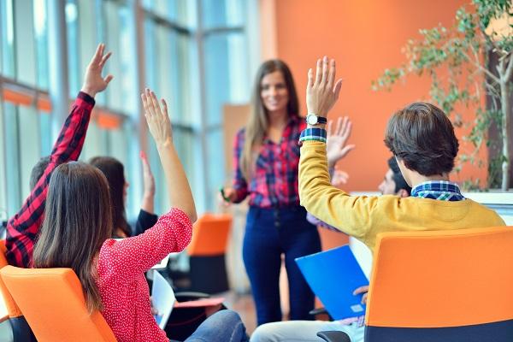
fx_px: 1211
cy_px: 171
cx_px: 256
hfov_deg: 23.9
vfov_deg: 16.1
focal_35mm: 85
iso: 500
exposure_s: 1/200
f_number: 2
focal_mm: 85
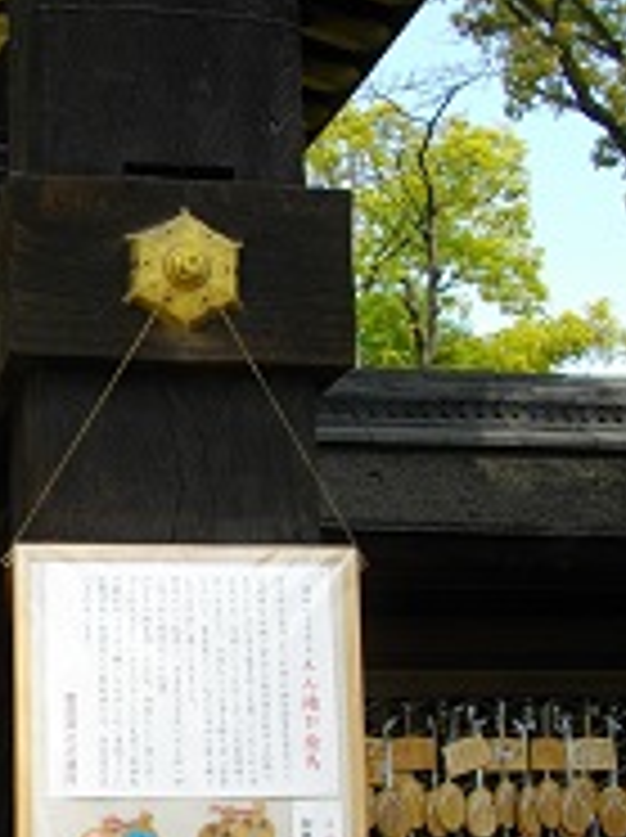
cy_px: 583
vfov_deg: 28.7
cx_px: 68
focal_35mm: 67
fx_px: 1619
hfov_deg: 21.4
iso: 100
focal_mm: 5.7
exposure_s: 1/160
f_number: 5.5
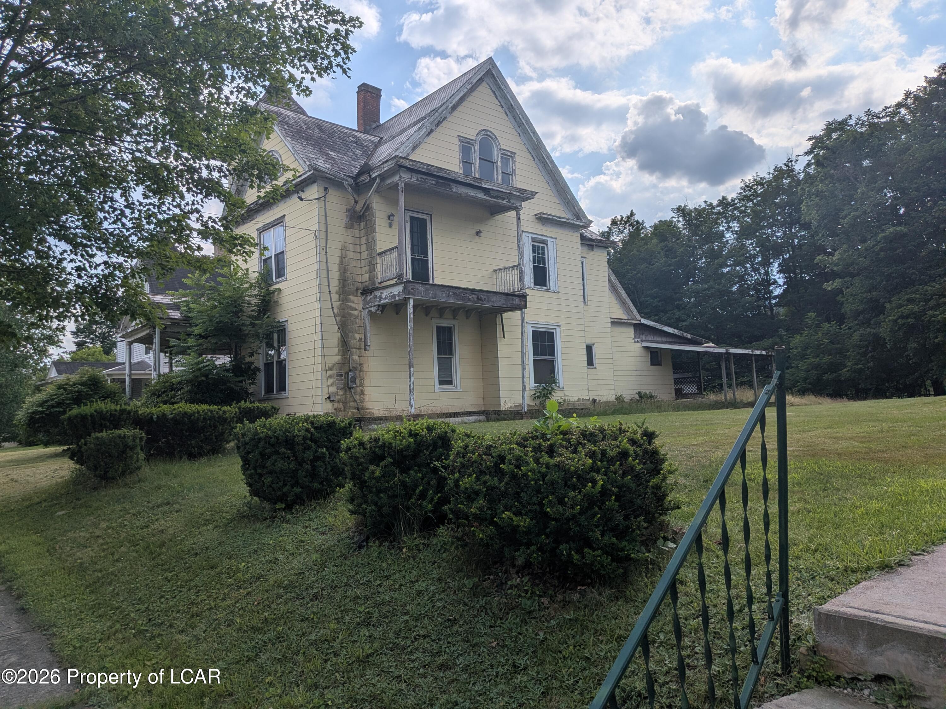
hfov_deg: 71.6
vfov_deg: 56.8
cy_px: 354
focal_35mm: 24
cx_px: 473
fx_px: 656
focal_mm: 4.53
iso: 26
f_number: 1.7
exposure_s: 1/4255
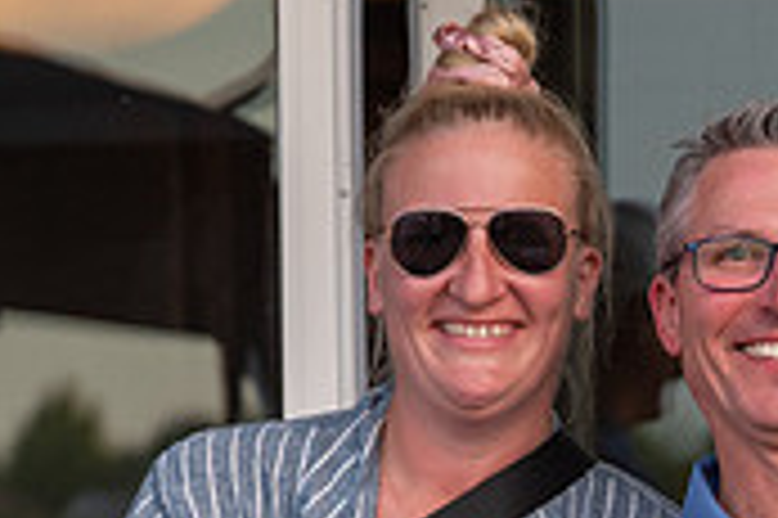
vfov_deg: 4.8
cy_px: 837
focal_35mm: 282
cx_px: 771
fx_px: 6088
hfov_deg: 7.3
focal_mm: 70
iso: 500
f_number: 4
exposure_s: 1/500
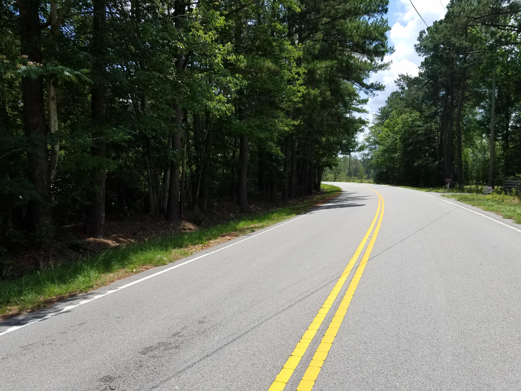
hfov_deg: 67.3
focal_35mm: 26
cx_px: 260
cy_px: 196
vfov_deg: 53.1
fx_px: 391
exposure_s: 1/2028
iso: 50
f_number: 1.7
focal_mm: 4.2
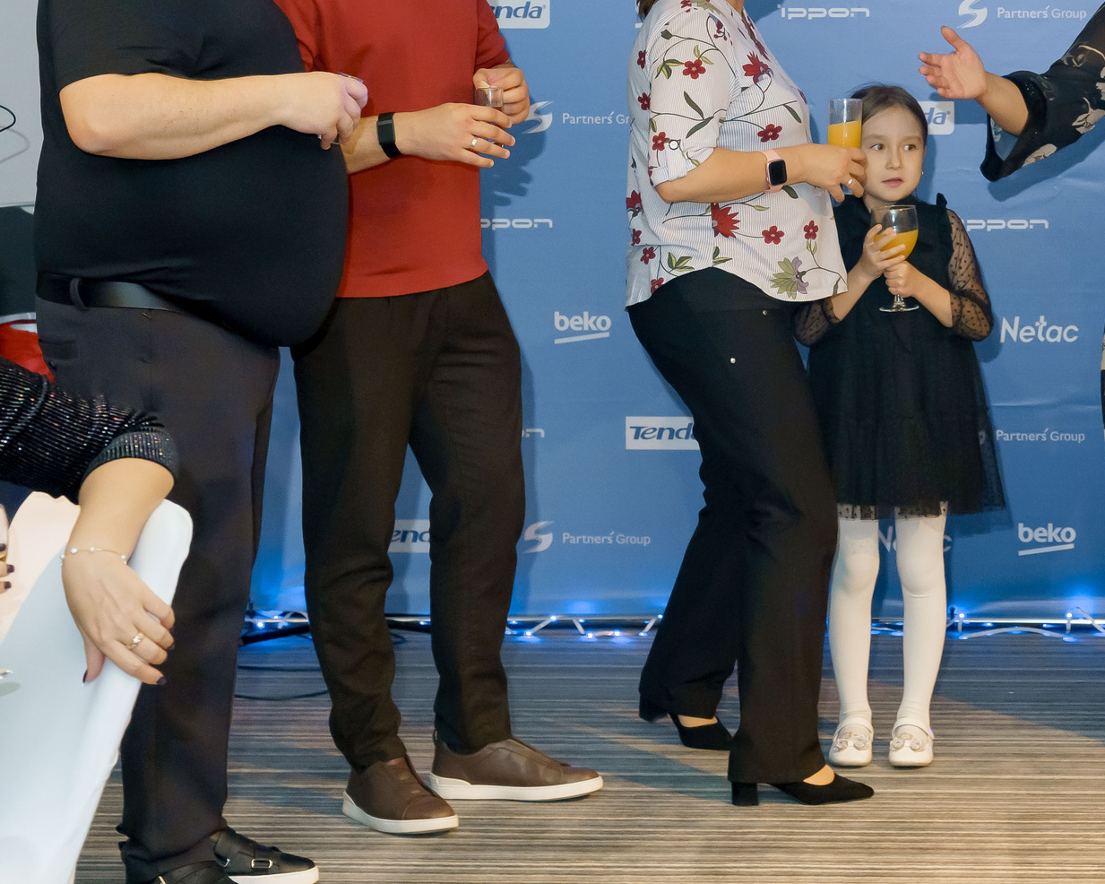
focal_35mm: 115
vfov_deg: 13.3
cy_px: 156
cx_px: 993
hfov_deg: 16.5
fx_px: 3760
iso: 3200
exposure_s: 1/125
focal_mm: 59
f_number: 5
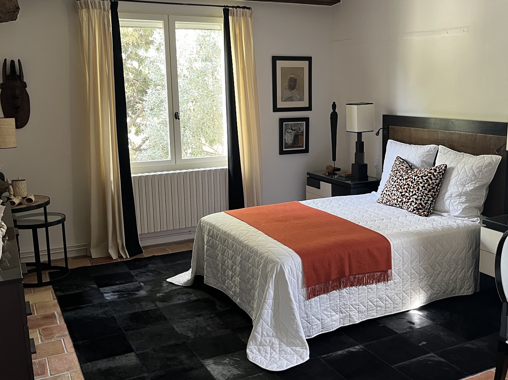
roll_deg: +0.4
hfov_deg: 48.7
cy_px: 173
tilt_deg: -10.8
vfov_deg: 37.7
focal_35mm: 38
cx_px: 303
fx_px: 558
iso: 250
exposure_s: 1/60
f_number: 1.6
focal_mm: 5.1
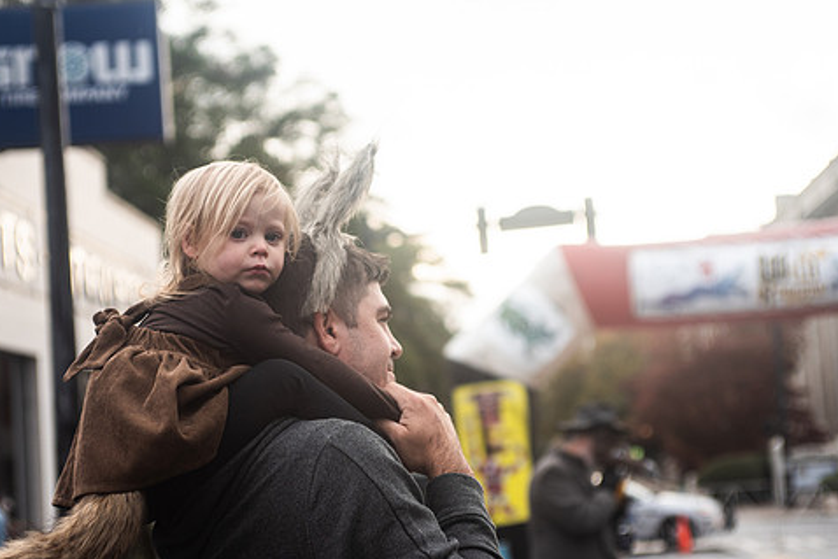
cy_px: 325
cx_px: 384
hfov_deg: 23.9
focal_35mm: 85
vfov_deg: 16.1
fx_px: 1979
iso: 400
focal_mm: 70
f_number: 3.5
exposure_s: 1/320
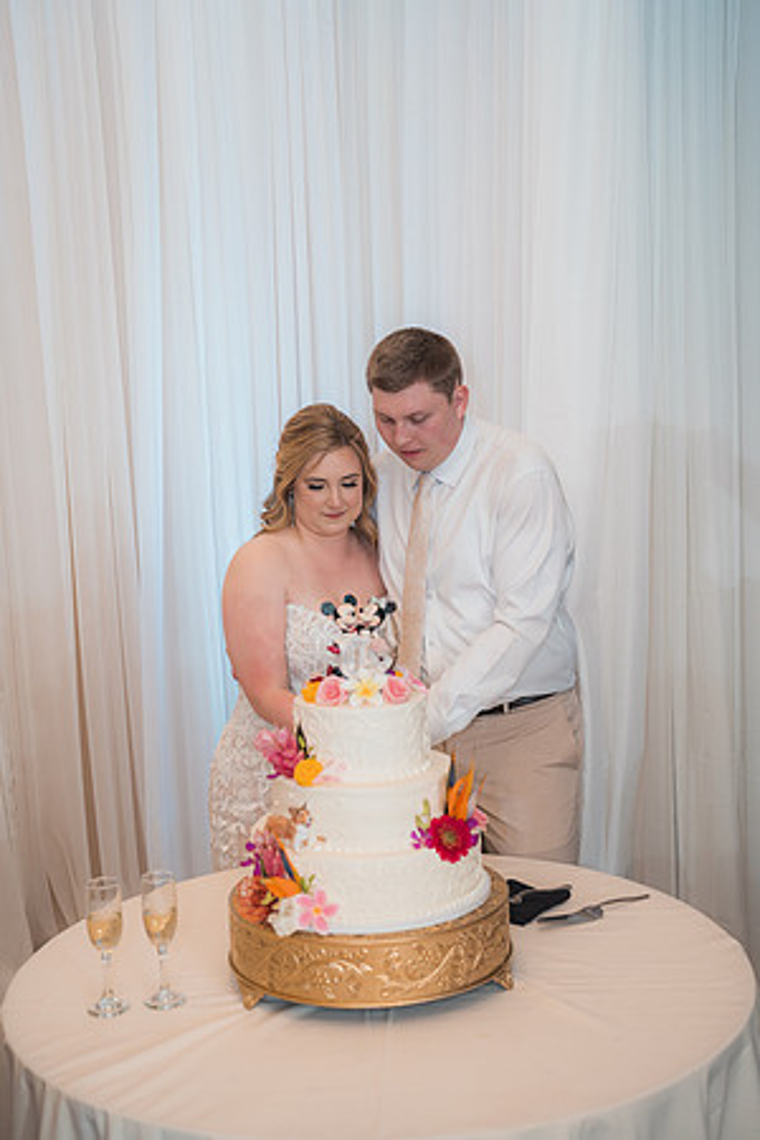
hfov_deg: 27.0
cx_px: 380
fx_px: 1583
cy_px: 570
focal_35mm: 50
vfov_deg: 39.6
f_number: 2.8
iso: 800
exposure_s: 1/250
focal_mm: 50
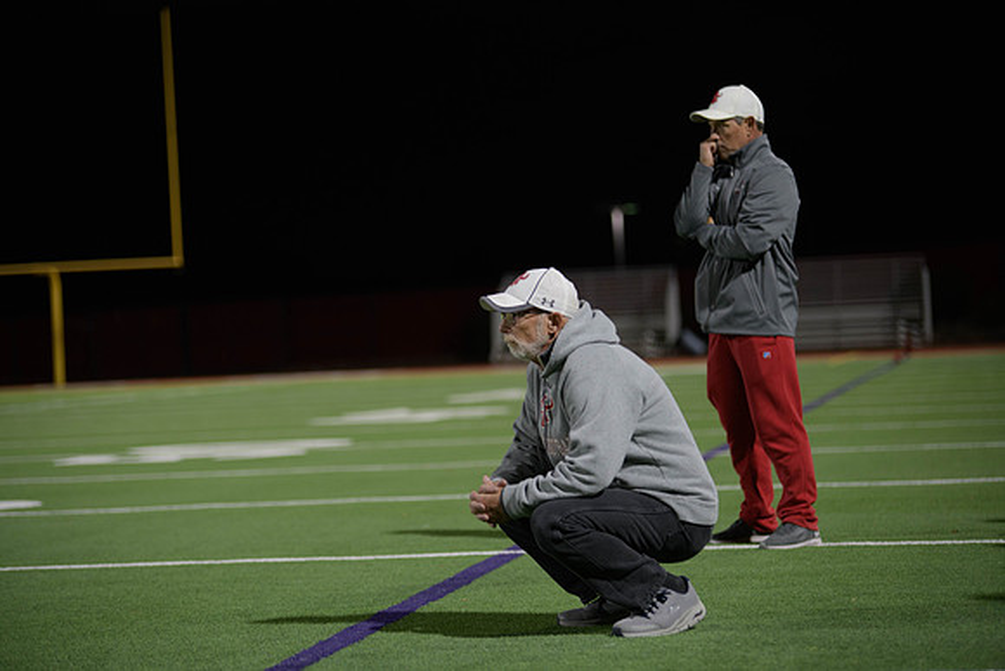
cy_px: 336
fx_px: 3351
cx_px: 502
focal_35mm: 120
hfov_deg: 17.1
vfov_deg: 11.4
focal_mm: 120
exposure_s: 1/200
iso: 720
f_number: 2.8
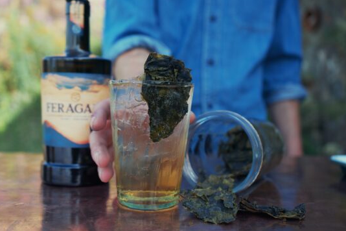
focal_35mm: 38
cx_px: 160
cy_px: 111
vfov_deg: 35.0
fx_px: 365
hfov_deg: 50.7
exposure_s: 1/500
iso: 200
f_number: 4
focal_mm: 35
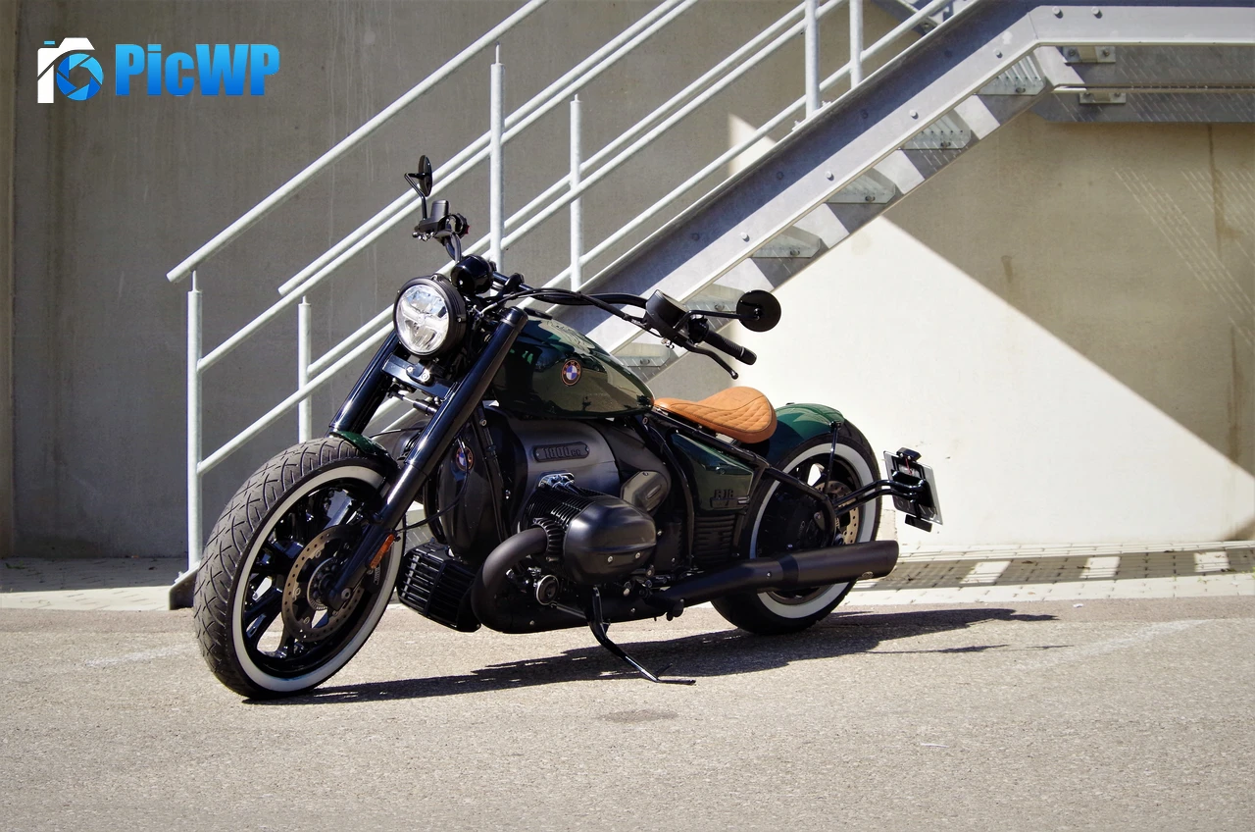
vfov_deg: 10.3
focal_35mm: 132
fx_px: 4592
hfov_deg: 15.6
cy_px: 416
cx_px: 628
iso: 800
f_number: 11
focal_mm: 87.5
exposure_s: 1/500
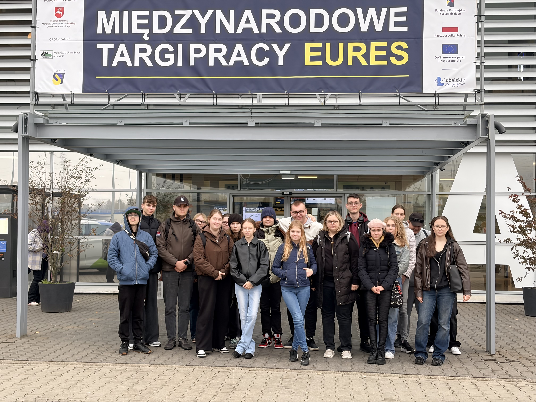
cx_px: 268
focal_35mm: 52
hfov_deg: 36.8
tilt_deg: +4.1
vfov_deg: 28.0
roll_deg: -0.3
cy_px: 201
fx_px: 805
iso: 40
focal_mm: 5.96
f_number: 1.6
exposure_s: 1/121
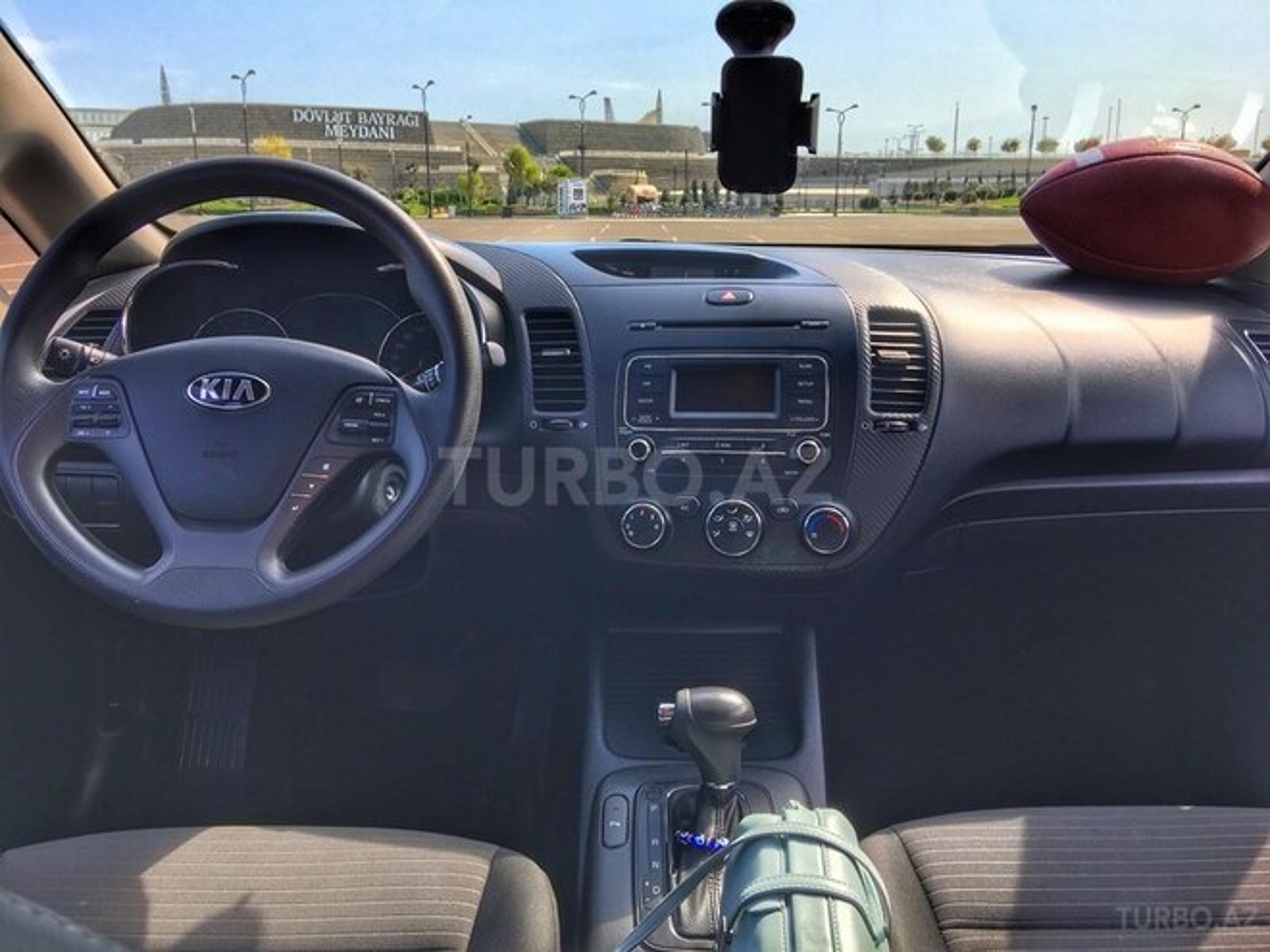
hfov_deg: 61.7
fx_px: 1064
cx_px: 635
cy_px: 476
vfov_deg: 48.2
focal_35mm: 29
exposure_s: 1/394
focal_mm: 4.15
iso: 25
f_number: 2.2
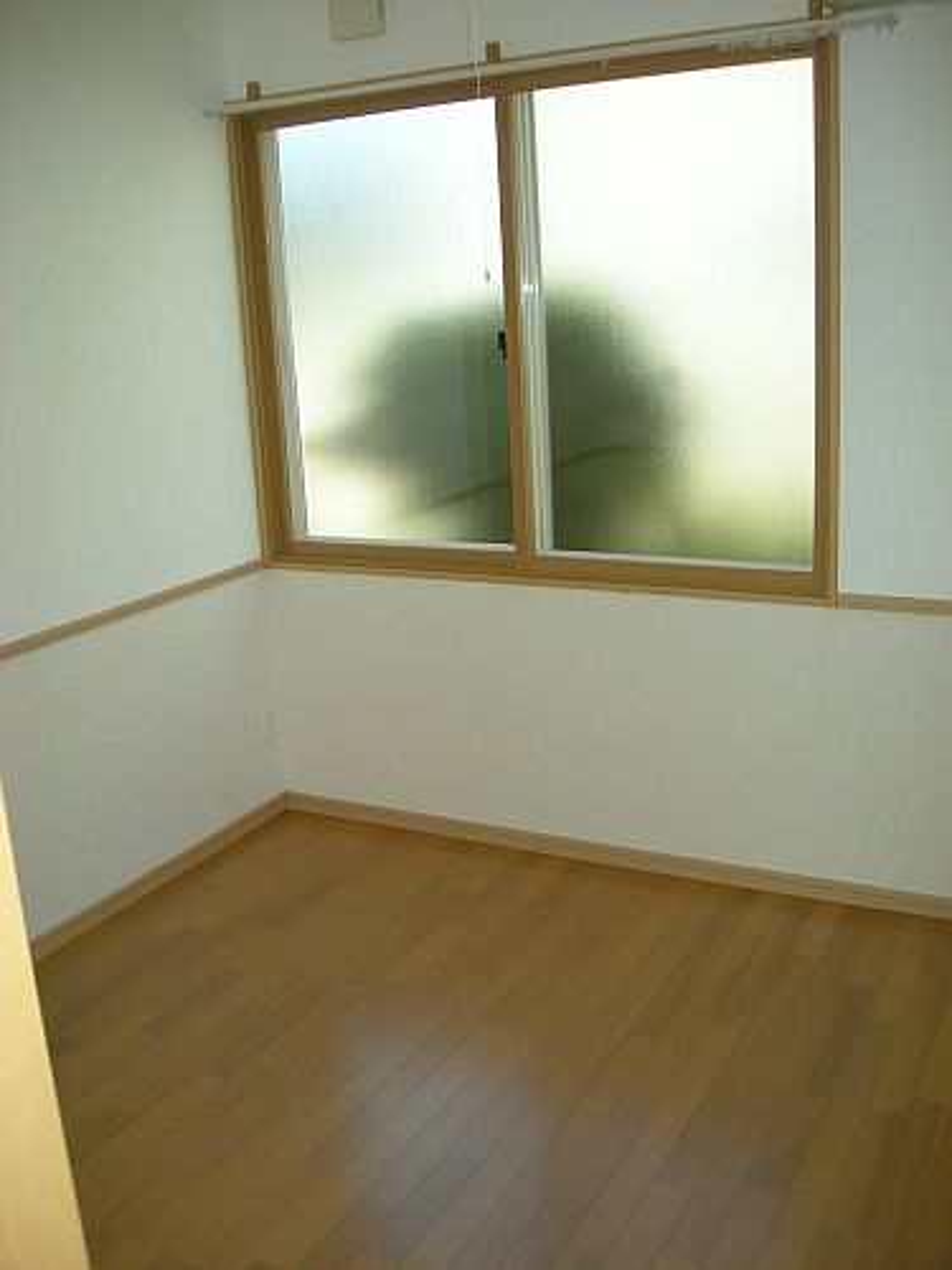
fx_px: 1283
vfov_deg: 52.6
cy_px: 635
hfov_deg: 40.7
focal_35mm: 35
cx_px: 476
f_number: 2.8
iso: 90
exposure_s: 1/280
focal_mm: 5.7
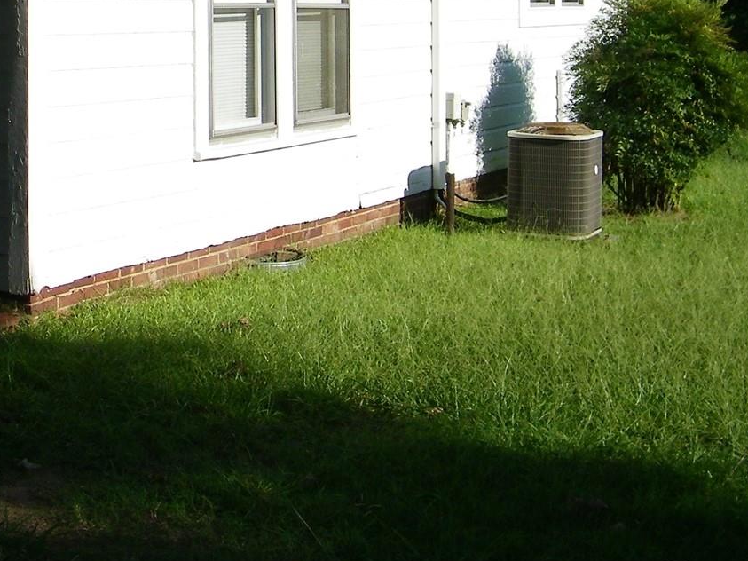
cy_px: -9
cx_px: 178
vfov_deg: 20.8
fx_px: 1469
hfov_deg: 28.1
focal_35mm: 68
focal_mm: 5
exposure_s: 1/1000
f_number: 3.5
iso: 80
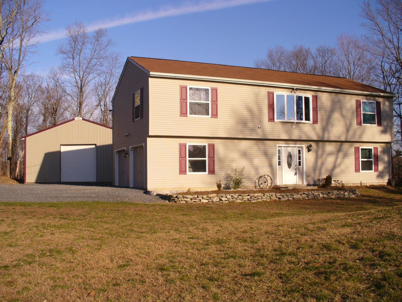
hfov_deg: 50.1
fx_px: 430
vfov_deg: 38.7
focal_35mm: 37
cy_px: 151
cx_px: 201
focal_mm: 6.1
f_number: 5.6
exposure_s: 1/320
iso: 80
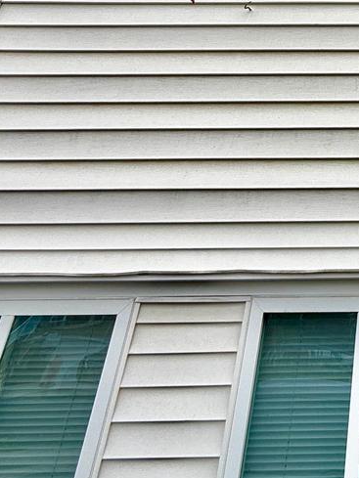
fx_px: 608
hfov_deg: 27.4
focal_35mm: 44
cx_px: 468
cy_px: -31
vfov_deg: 37.0
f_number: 2.2
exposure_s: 1/1189
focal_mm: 2.22
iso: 50
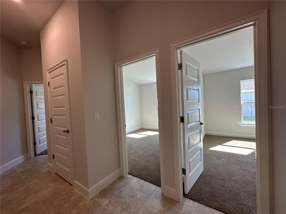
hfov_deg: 102.1
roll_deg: +2.3
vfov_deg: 85.7
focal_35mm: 14
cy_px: 107
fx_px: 116
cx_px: 143
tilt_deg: -1.1
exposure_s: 1/120
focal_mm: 2.22
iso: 100
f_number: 2.2
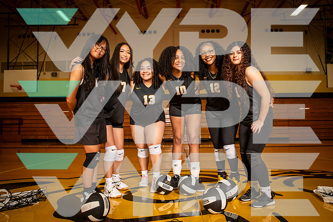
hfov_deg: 67.4
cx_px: 170
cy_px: 112
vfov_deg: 47.9
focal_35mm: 27
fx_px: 250
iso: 800
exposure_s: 1/320
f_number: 7.1
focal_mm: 26
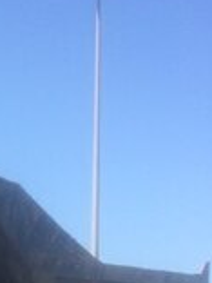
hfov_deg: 14.9
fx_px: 751
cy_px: 395
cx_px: -107
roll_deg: +0.3
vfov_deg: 19.2
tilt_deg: -4.9
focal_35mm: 92
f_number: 2.2
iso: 32
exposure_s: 1/1414
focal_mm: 4.15
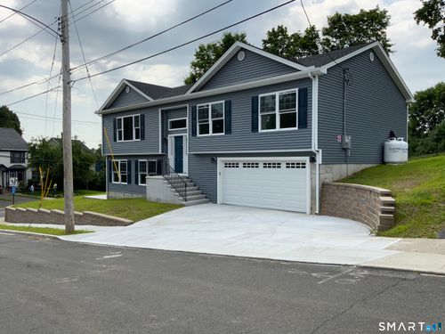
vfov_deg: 48.2
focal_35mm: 29
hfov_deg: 61.7
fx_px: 373
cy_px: 167
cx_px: 222
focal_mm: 3
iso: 16
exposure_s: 1/1626
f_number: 1.8
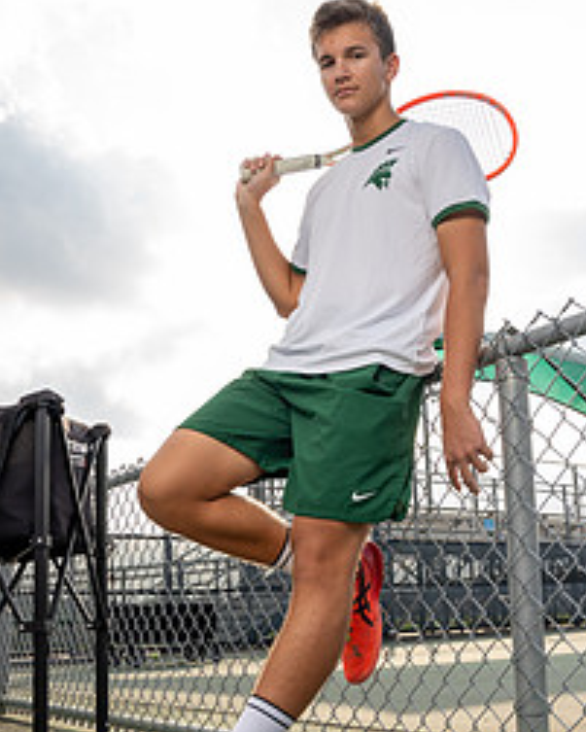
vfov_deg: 43.3
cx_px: 315
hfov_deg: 35.7
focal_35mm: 42
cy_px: 475
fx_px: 910
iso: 320
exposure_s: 1/250
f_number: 9
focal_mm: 25
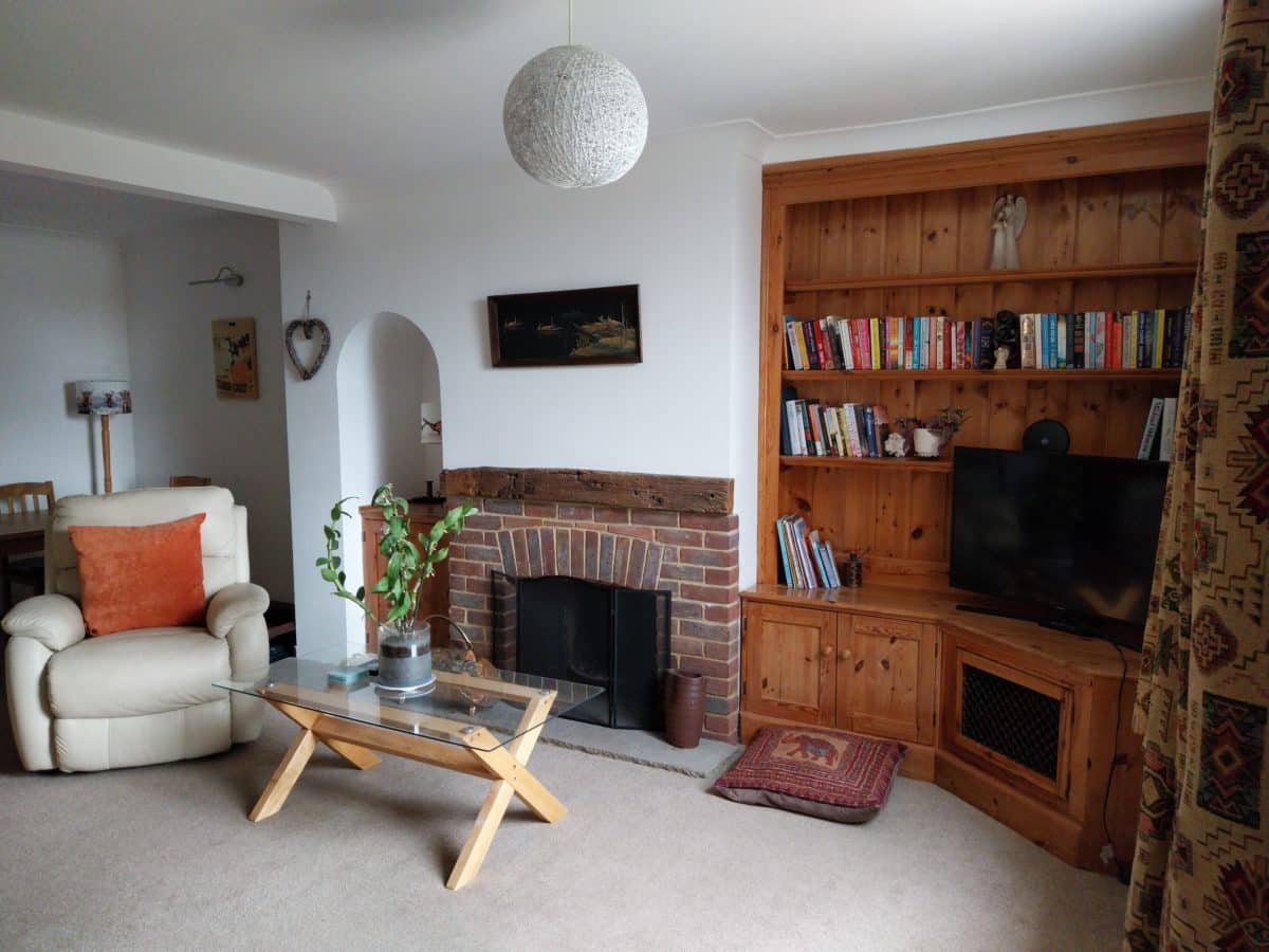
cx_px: 634
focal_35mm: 26
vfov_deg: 53.1
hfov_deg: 67.3
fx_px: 953
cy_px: 476
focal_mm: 4
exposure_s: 1/50
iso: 160
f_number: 1.8
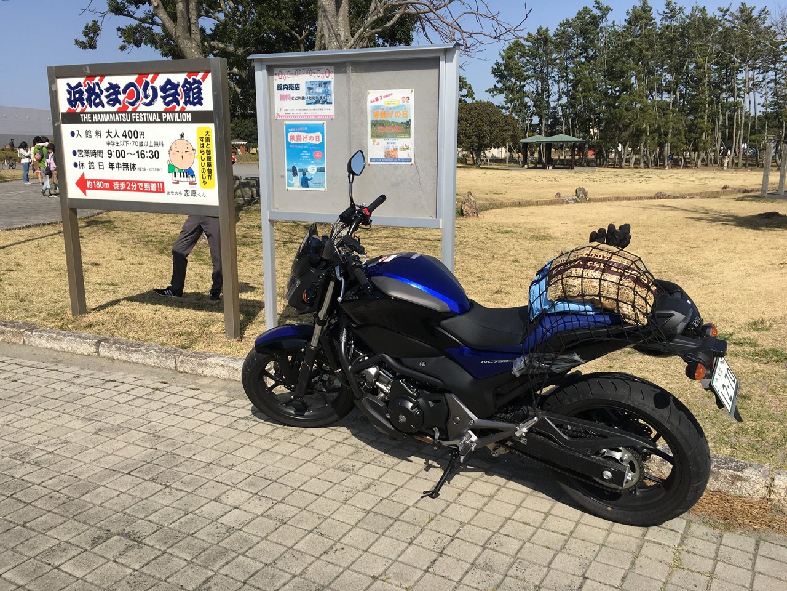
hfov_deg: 61.7
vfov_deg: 48.2
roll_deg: +0.7
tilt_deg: -11.1
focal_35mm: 29
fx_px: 659
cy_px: 296
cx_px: 394
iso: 25
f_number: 2.2
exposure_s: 1/1832
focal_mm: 4.15
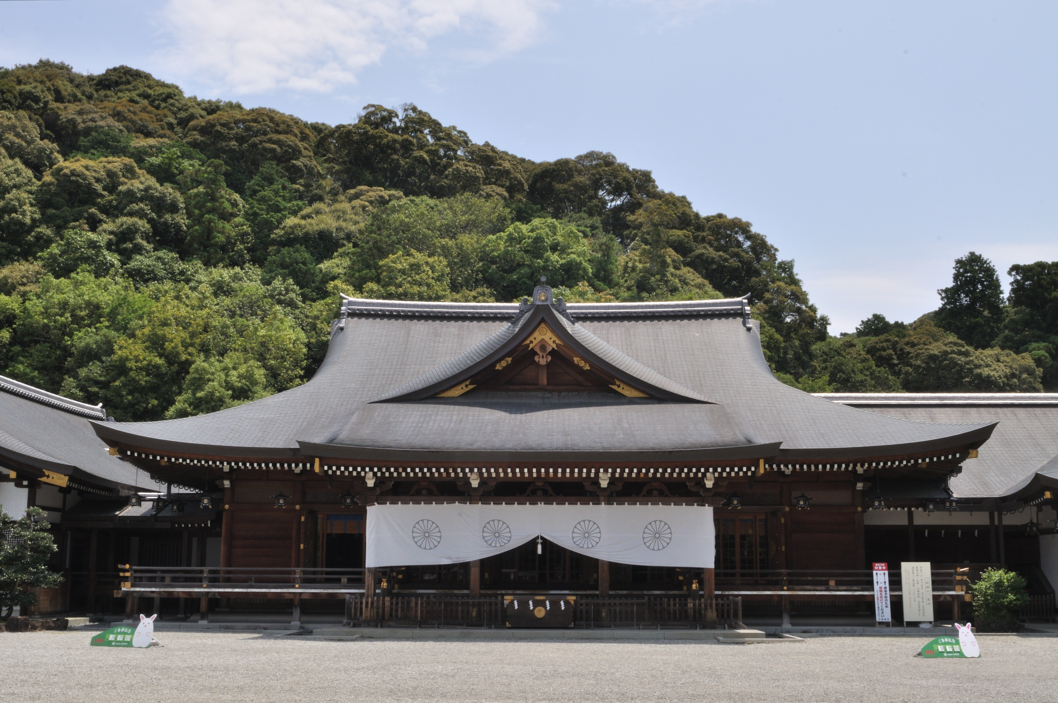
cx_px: 529
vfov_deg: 31.8
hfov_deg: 46.4
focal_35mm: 42
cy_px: 352
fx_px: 1233
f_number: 29
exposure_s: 1/60
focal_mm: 28
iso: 250
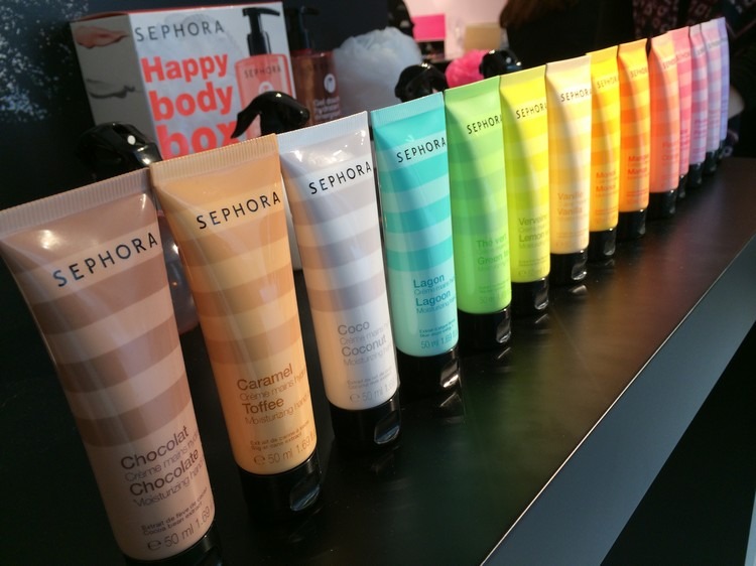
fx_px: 655
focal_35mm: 30
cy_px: 283
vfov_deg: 46.8
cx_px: 378
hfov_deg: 60.0
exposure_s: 1/60
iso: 40
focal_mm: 4.12
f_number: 2.2
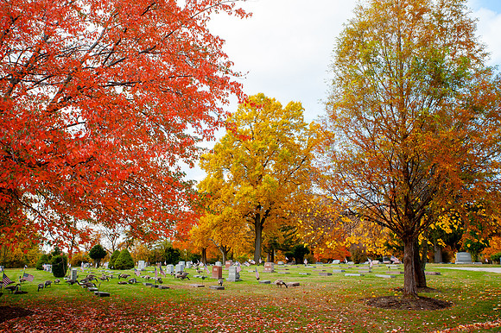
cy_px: 166
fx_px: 473
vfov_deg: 38.8
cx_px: 250
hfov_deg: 55.8
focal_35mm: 34
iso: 400
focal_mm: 34
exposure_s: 1/160
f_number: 10
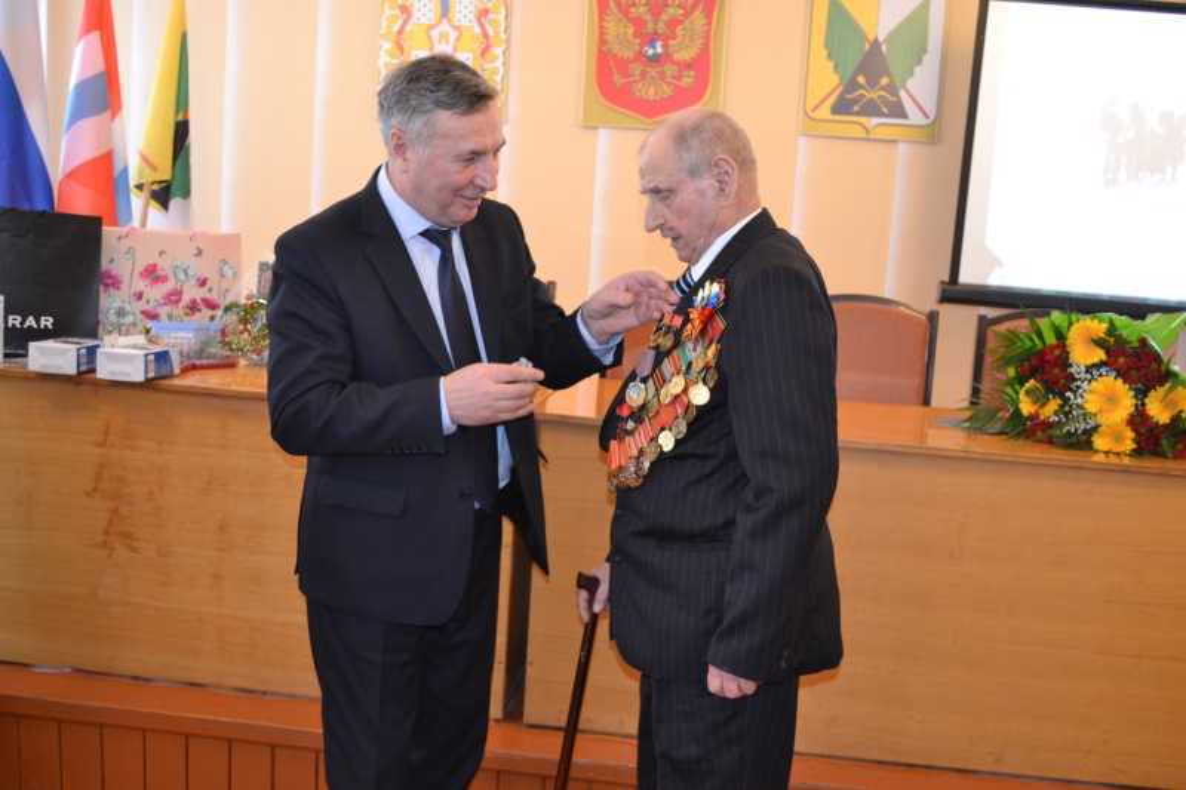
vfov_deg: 34.2
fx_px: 1284
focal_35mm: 39
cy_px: 395
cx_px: 593
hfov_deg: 49.6
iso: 1600
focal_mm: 26
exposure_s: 1/60
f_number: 4
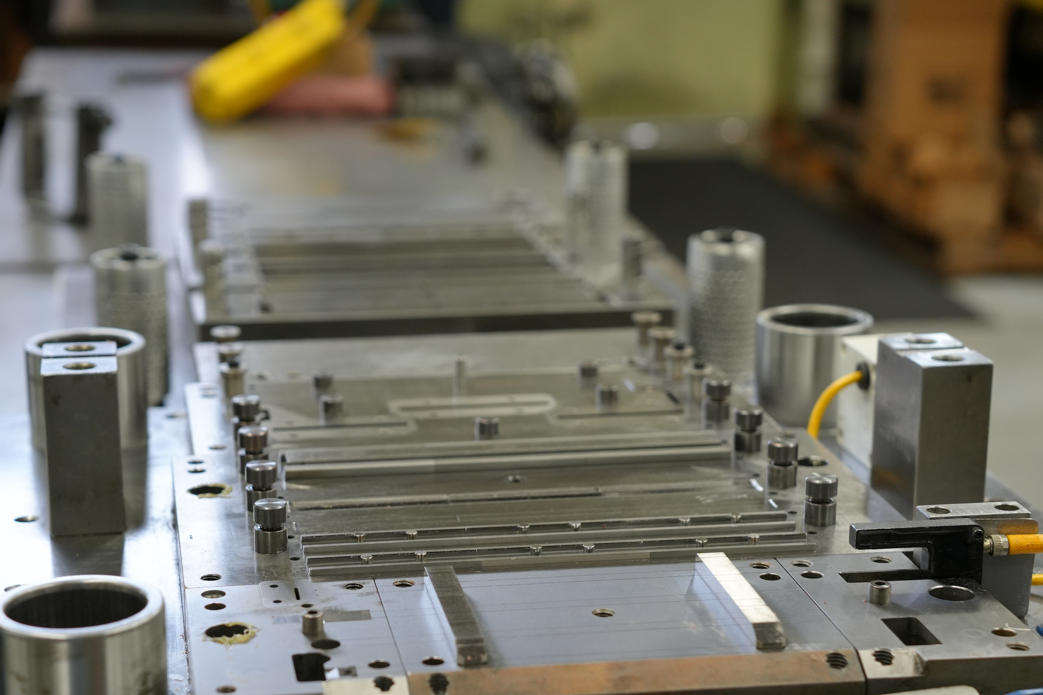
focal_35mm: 76
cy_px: 428
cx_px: 439
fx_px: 2202
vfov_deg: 17.9
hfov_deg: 26.6
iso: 640
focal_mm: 40
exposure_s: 1/200
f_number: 2.8
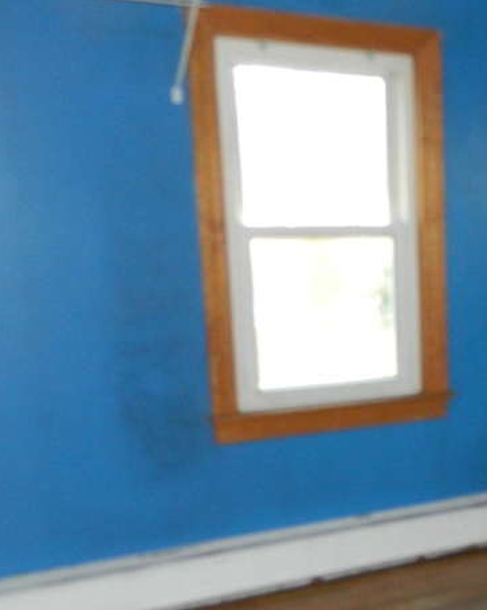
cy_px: 438
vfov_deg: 33.6
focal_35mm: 55
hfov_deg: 25.0
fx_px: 991
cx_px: 576
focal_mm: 4.5
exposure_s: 1/30
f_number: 3.1
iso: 200
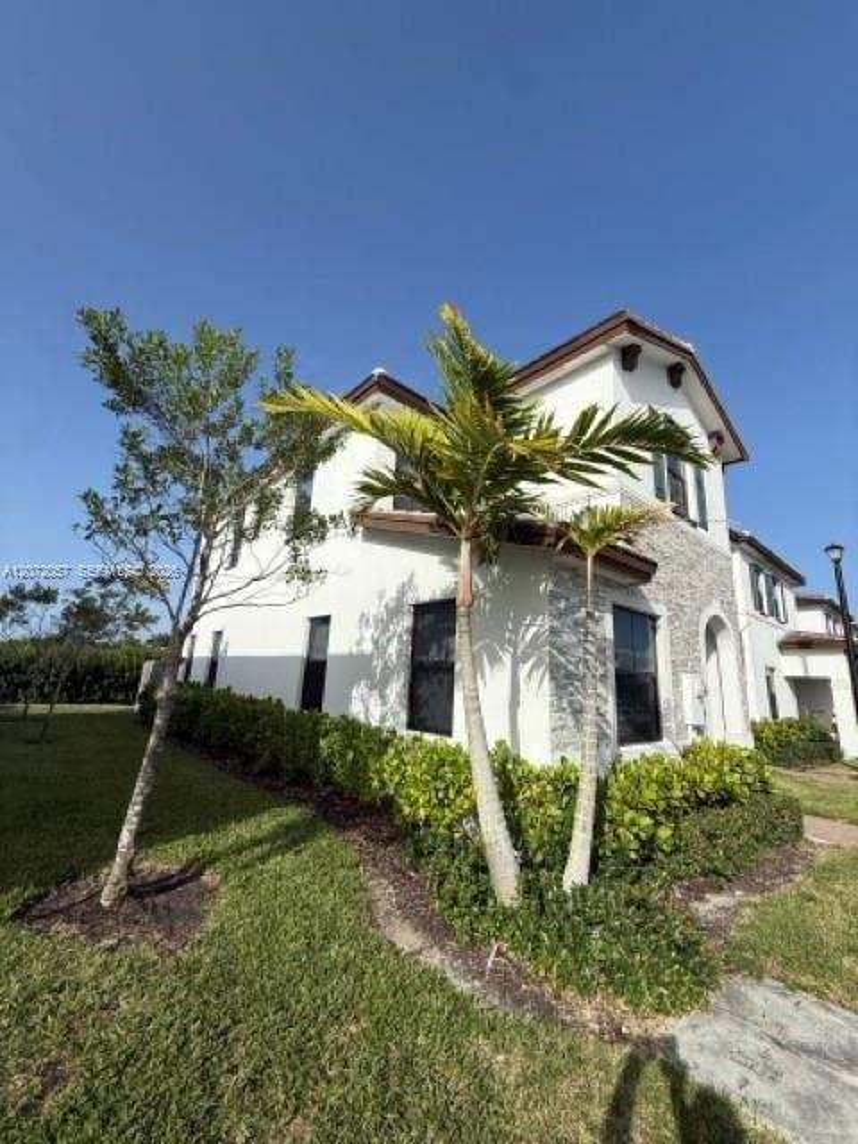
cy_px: 572
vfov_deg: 102.1
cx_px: 429
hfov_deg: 85.7
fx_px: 463
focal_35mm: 14
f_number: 2.2
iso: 50
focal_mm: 2.22
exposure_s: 1/3289
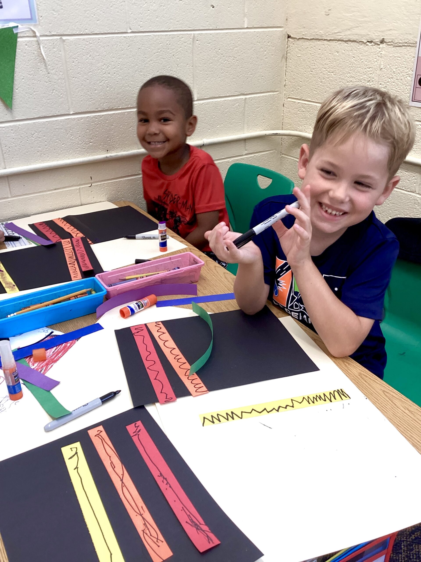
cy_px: 281
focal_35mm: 31
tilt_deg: -27.1
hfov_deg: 45.4
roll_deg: +1.2
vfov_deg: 58.4
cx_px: 210
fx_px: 503
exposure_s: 1/50
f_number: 2.4
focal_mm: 3.3
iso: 125
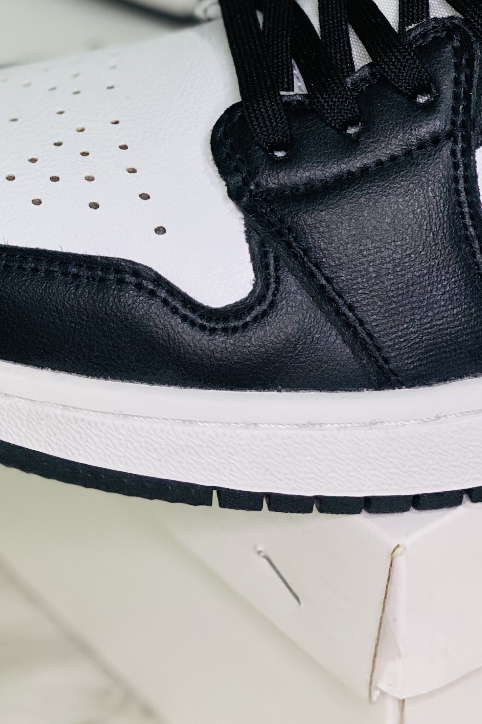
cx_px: 57
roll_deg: +2.1
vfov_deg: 19.8
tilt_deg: -29.3
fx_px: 2049
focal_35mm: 102
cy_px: 156
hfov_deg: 13.3
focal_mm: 6
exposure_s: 1/62
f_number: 2
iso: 250
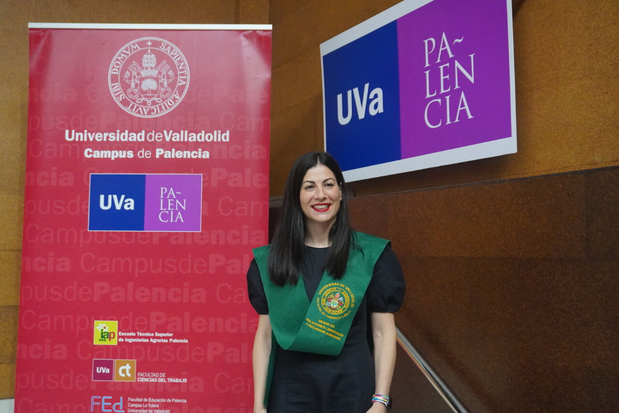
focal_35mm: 38
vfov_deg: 35.5
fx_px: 645
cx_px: 310
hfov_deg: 51.3
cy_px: 206
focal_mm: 25
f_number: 4.5
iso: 4000
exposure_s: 1/160
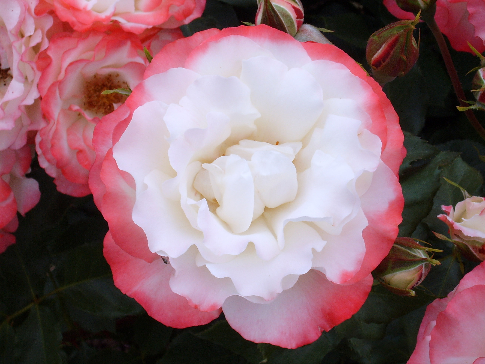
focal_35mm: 95
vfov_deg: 15.6
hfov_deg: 20.7
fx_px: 1331
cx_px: 242
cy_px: 182
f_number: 9.4
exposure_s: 1/125
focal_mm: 15.7
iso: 50
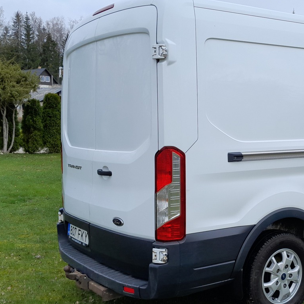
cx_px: 264
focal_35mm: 48
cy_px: 177
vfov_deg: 35.3
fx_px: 477
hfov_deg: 33.8
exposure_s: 1/1059
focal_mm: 4
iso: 40
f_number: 1.8
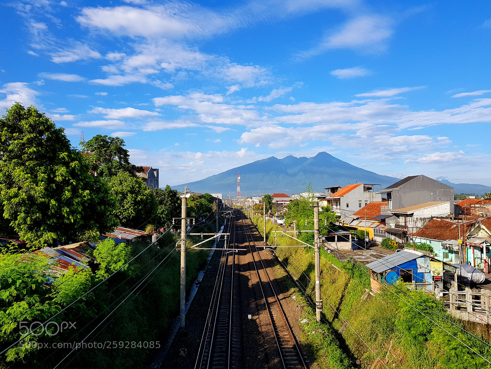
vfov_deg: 53.1
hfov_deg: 67.3
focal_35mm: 26
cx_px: 246
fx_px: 369
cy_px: 184
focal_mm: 4.2
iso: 40
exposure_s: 1/1984
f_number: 1.7
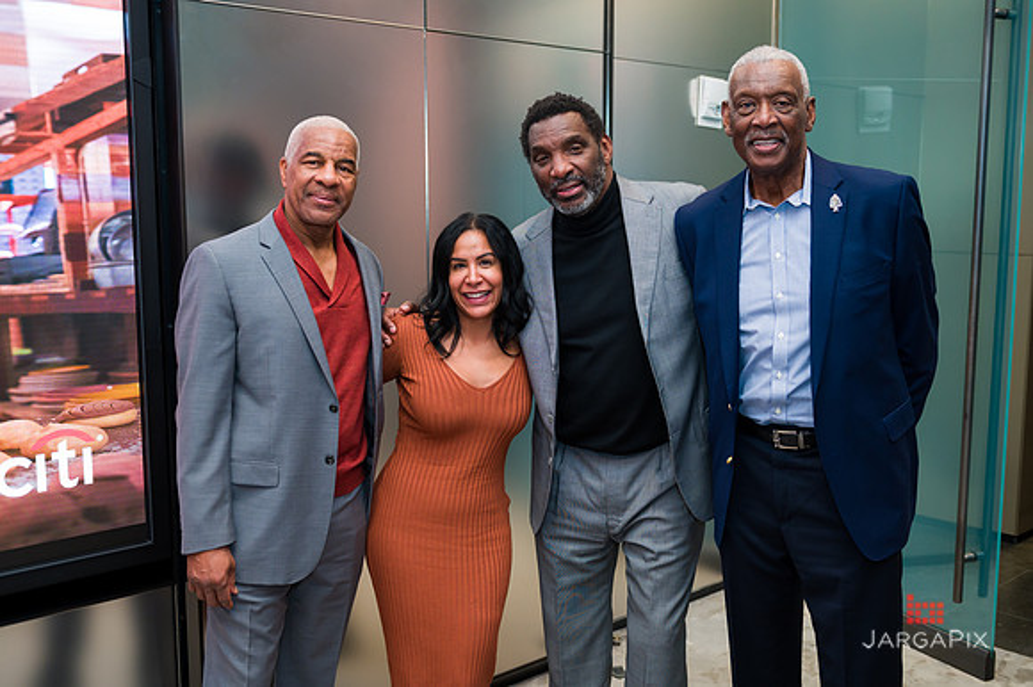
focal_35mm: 38
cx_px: 516
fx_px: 1090
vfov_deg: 35.0
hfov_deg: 50.7
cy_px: 344
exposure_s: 1/200
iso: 800
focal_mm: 38
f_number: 4
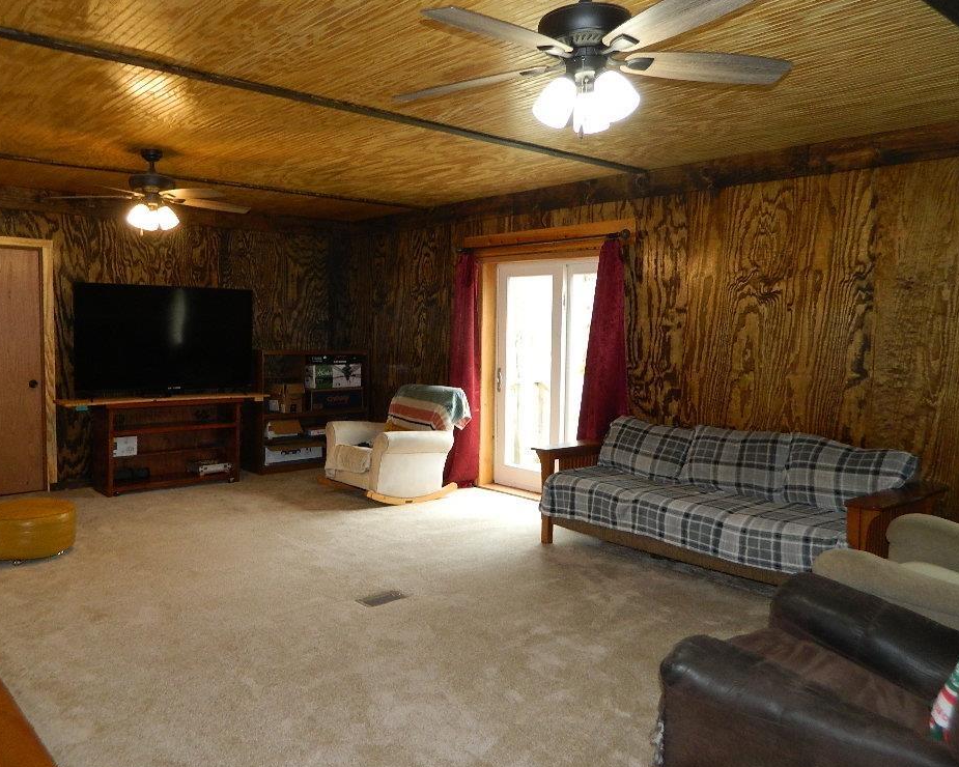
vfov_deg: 53.2
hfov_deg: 63.9
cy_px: 380
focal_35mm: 27
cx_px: 433
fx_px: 766
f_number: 3.1
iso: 200
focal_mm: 4.5
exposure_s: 1/30
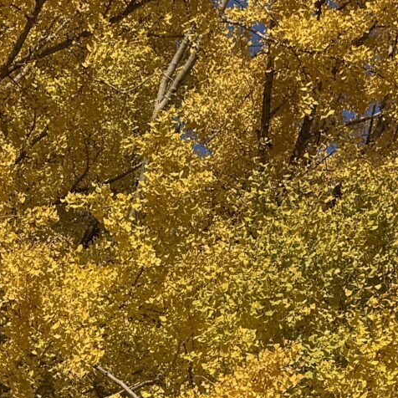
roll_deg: +1.1
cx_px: -72
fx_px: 1483
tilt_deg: +20.1
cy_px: 789
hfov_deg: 14.8
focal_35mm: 114
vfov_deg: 13.2
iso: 80
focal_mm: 6.76
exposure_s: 1/4673
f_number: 1.78
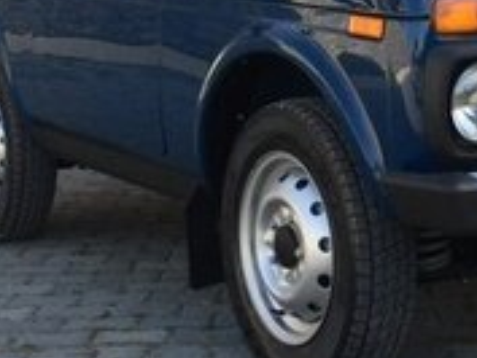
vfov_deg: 13.4
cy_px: -63
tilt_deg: -0.8
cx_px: 318
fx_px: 1489
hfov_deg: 18.1
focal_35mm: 108
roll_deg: -0.2
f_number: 2.2
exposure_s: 1/347
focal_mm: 4.15
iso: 32
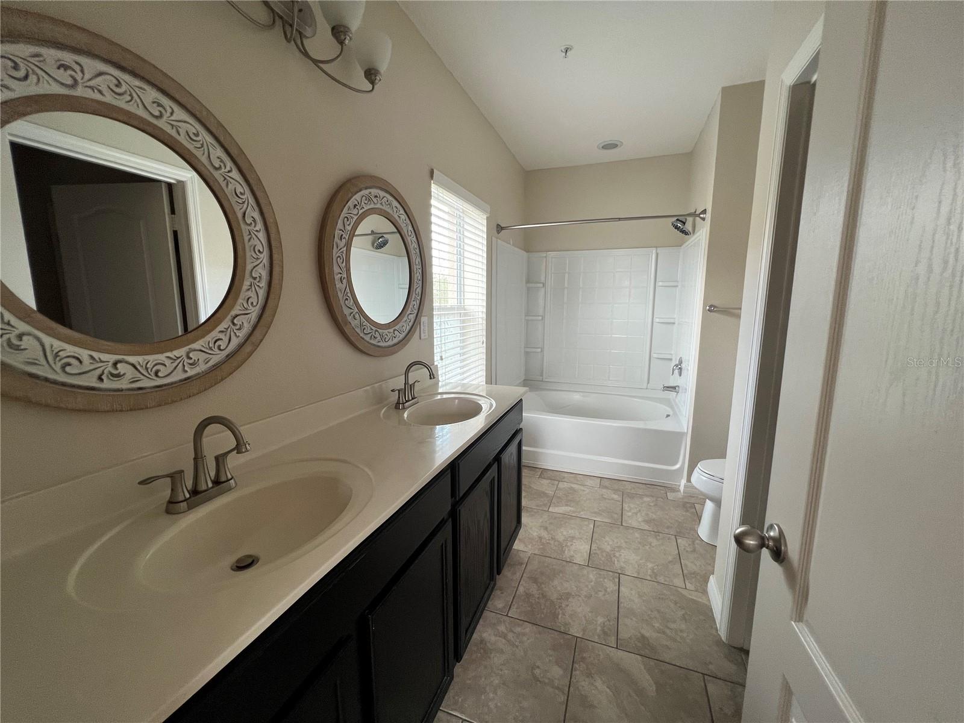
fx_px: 362
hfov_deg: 106.2
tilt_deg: -9.5
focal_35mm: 13
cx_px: 482
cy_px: 362
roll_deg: +0.5
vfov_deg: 89.9
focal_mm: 1.57
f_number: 1.8
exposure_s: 1/99
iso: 100
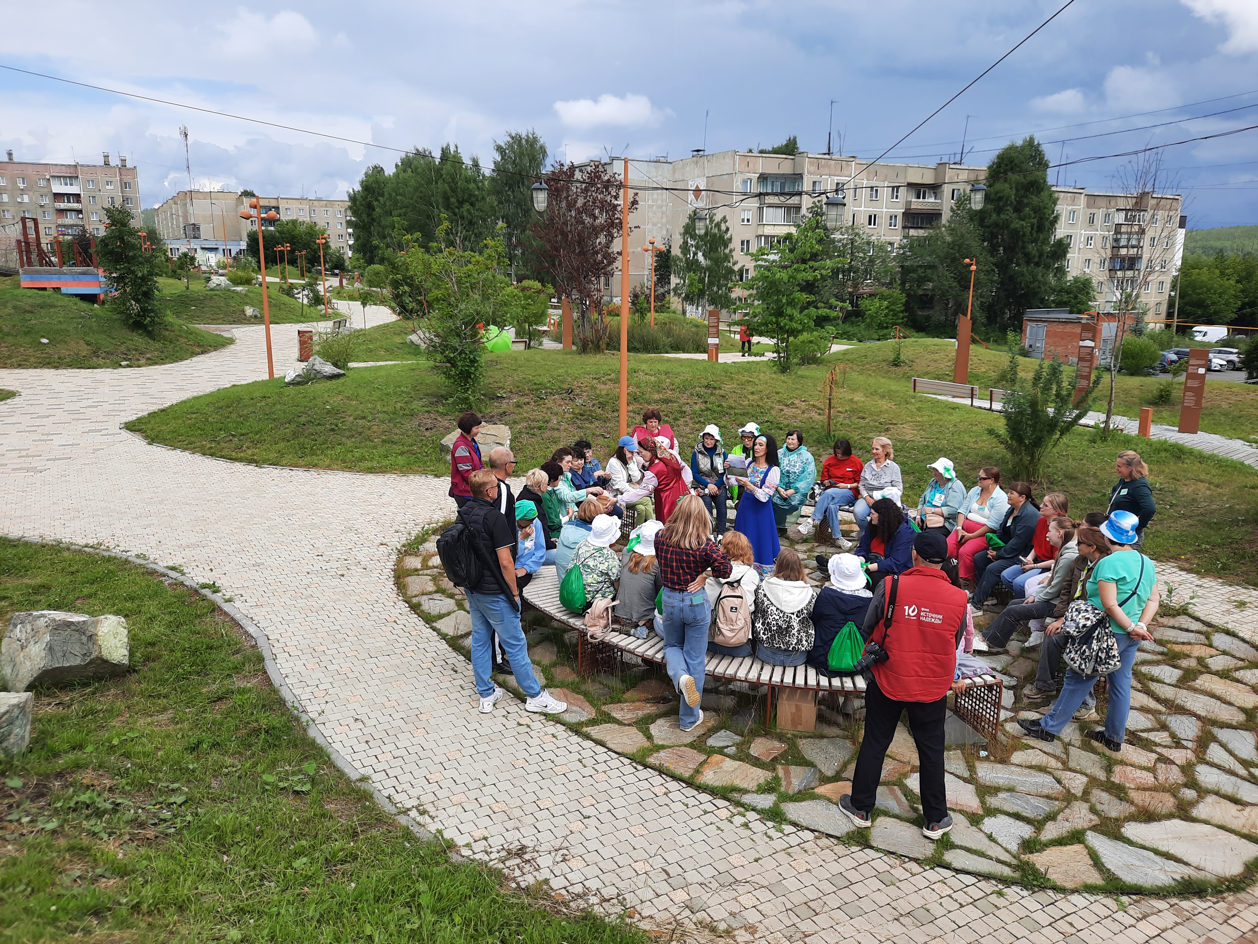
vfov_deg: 54.9
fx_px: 909
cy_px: 472
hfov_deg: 69.4
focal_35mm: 25
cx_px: 629
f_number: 2
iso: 32
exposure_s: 1/904
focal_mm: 4.6
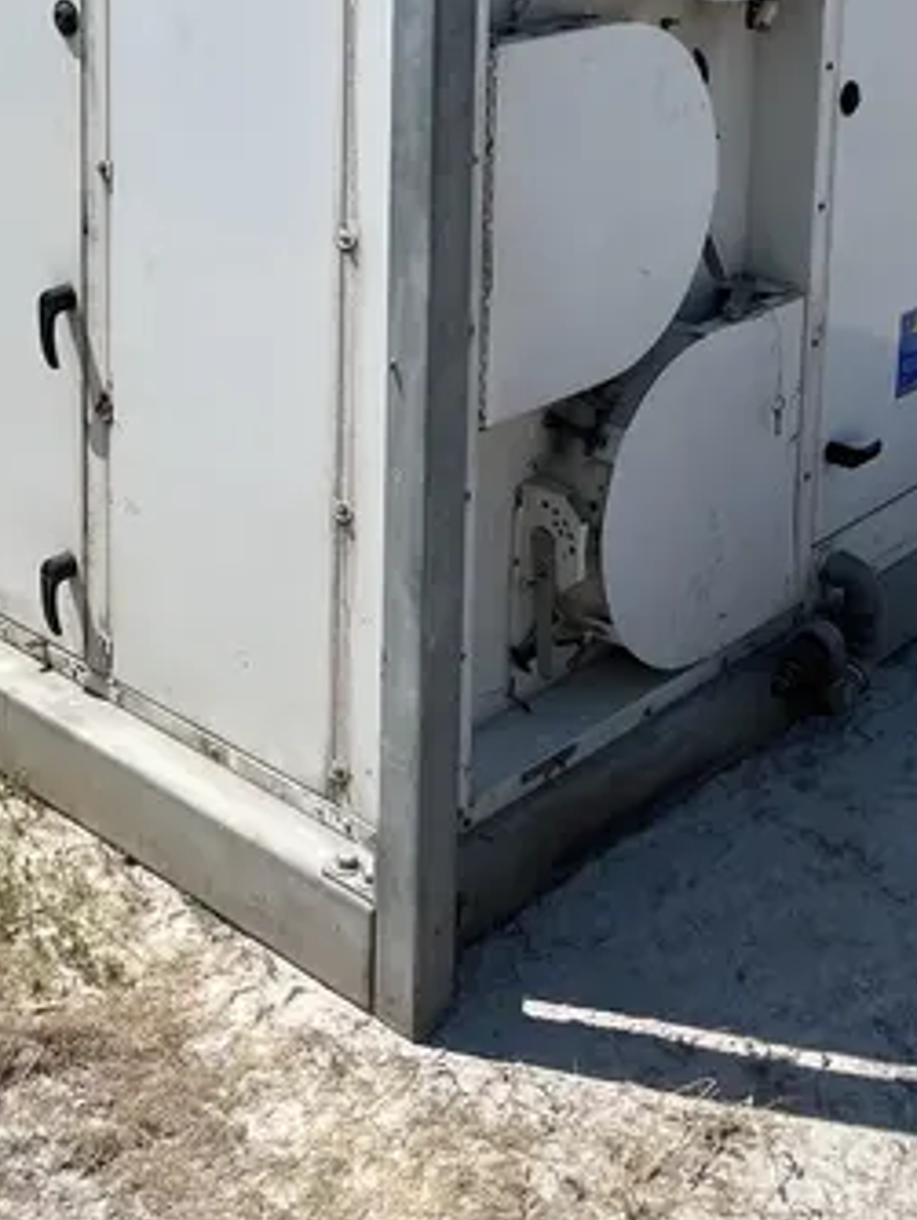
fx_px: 2011
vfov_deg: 31.1
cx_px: 285
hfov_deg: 25.5
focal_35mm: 57
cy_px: -20
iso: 50
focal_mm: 5.1
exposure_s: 1/6173
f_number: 1.6
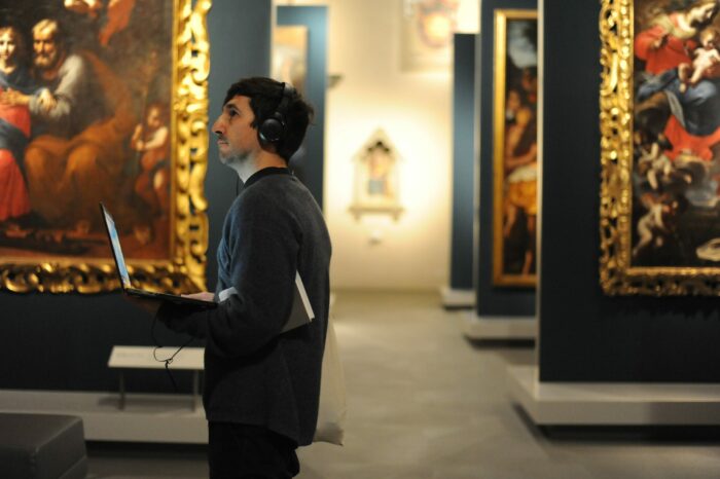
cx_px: 360
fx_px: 999
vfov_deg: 27.0
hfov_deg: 39.6
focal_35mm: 50
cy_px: 240
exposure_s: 1/125
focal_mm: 50
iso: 4500
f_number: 1.8
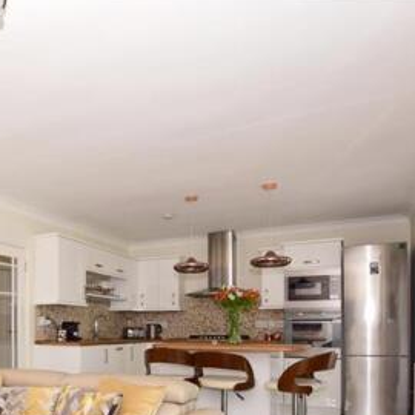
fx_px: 420
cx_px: 61
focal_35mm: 31
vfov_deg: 49.6
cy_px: 328
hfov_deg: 48.4
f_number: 5
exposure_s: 1/60
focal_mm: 10
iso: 200
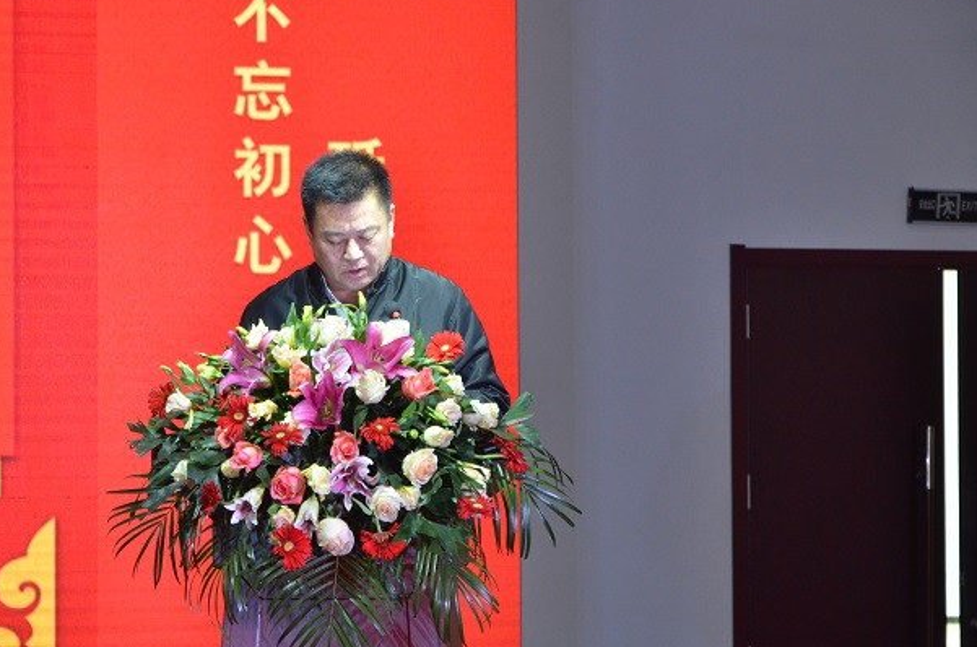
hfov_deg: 12.1
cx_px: 358
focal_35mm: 170
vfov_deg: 8.1
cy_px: 380
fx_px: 4595
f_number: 5.6
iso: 1000
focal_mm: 85
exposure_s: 1/125
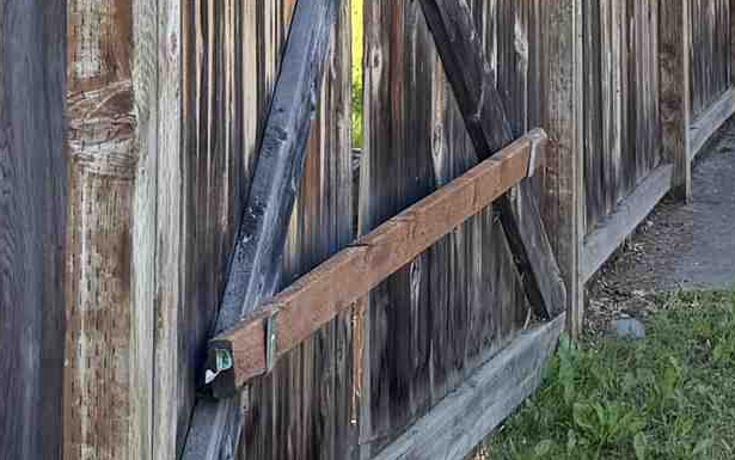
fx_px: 2545
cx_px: 884
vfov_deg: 10.0
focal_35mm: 127
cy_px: -225
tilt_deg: +0.5
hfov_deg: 15.8
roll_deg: +0.8
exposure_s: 1/558
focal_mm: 6.76
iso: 80
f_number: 1.78
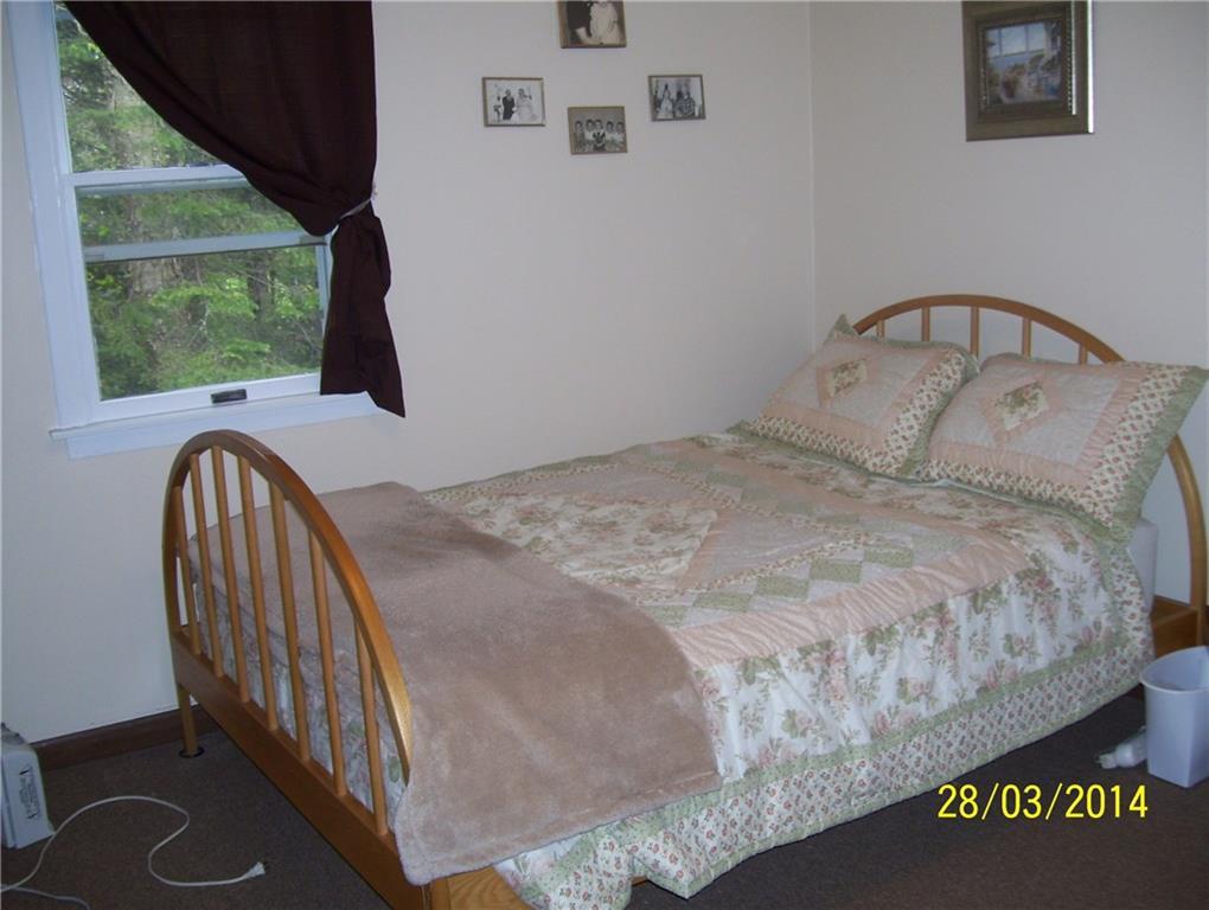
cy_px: 455
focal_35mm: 36
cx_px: 604
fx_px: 1259
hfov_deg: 51.3
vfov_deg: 39.7
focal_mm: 6
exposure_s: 1/60
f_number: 2.7
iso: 80
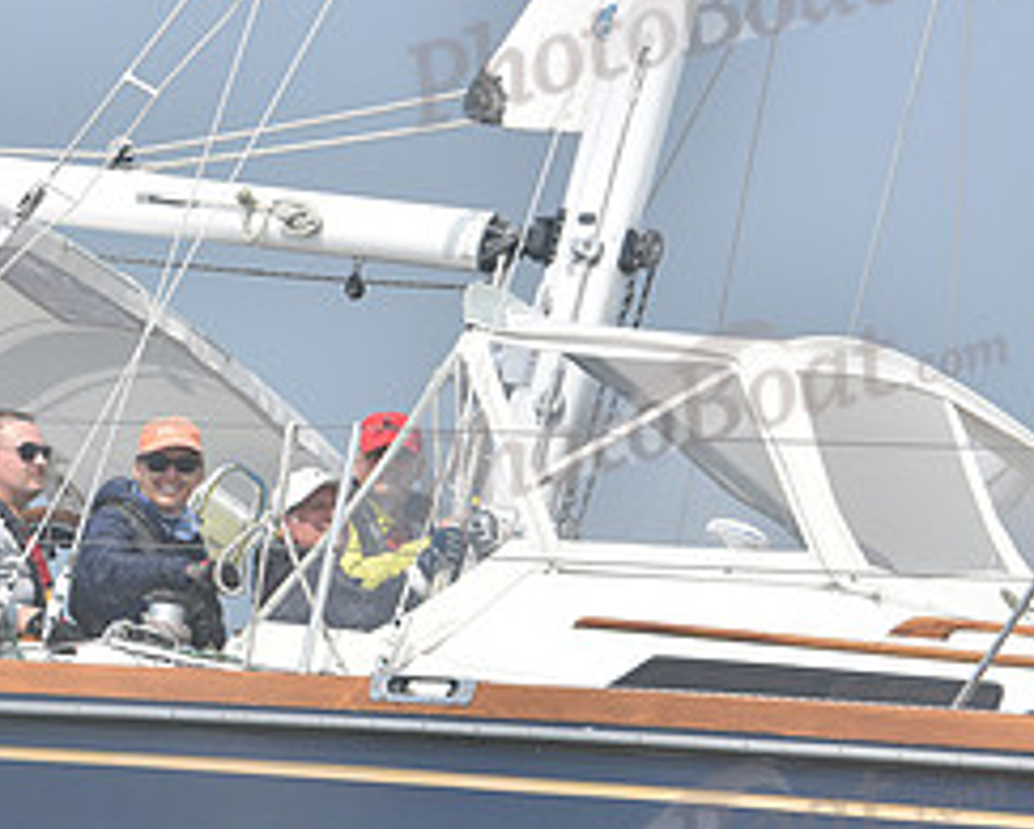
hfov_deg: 5.6
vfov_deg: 4.5
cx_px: 191
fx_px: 10632
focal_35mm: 347
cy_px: 691
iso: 320
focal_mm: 155
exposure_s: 1/800
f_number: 10
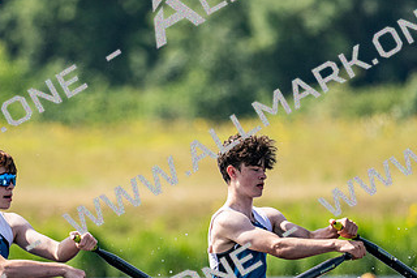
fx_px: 12607
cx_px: 223
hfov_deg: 1.9
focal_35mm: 1089
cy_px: 239
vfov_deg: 1.3
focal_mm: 400
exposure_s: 1/2500
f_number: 4.5
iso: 250
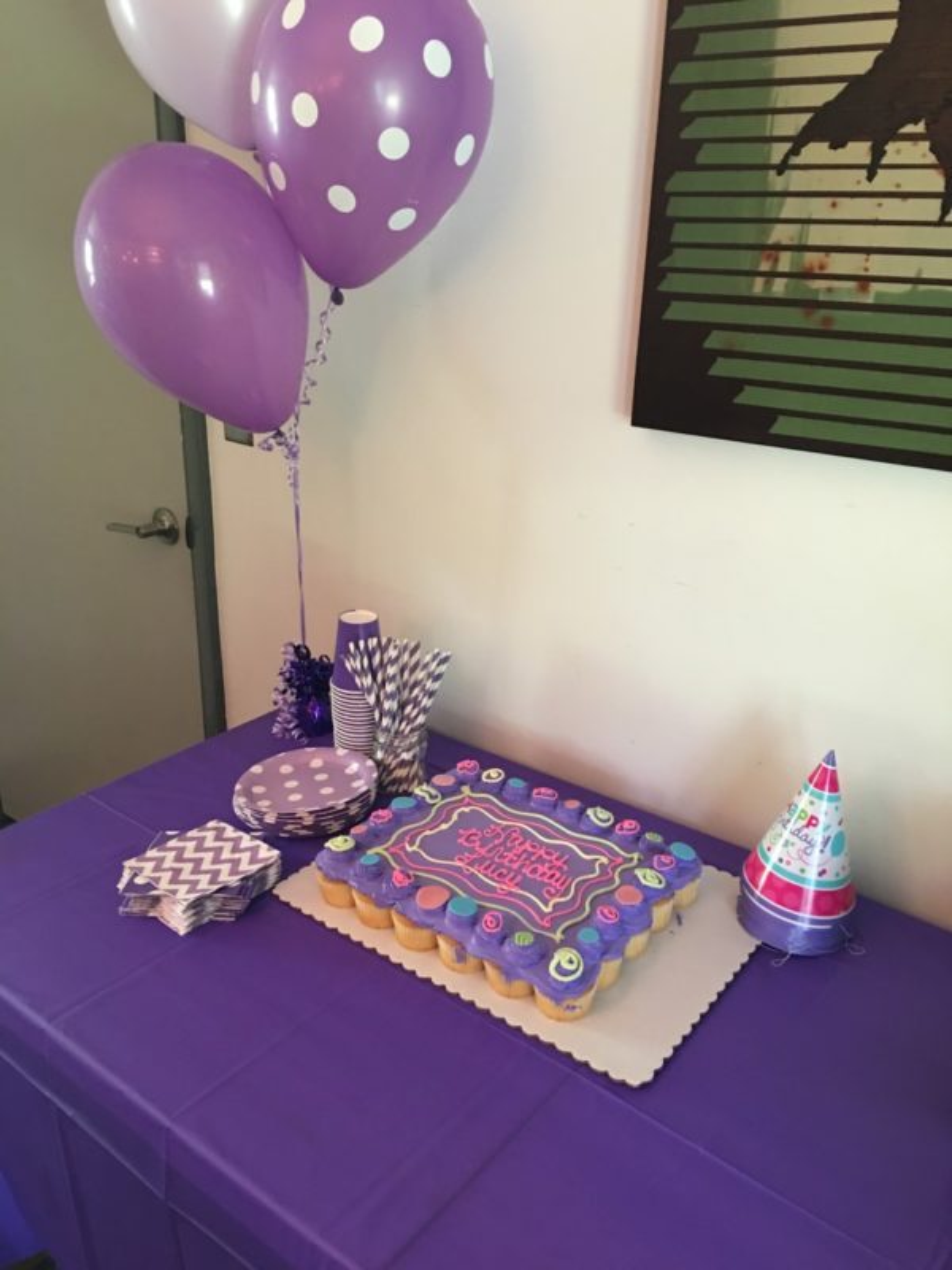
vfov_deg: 61.7
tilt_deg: -20.1
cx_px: 476
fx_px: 1063
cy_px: 635
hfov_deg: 48.2
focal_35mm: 29
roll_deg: -1.7
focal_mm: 4.15
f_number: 2.2
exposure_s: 1/10
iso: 80
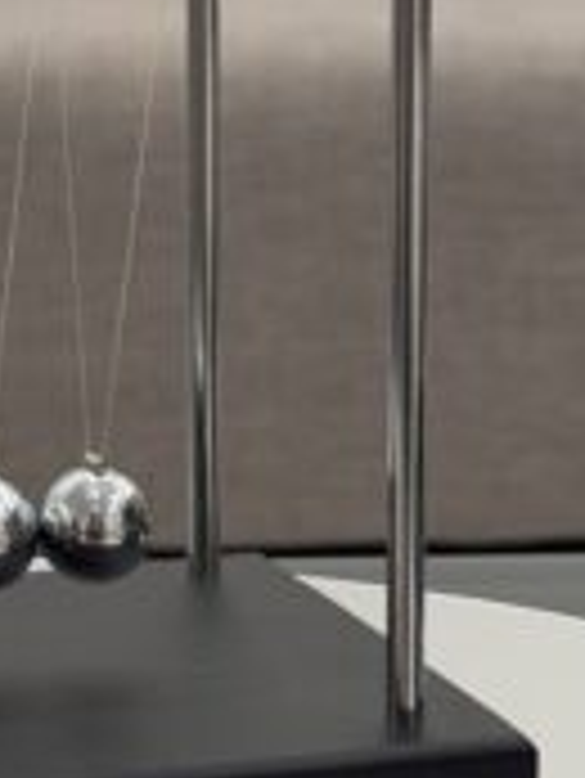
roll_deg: -0.3
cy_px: 391
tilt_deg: -12.7
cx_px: -68
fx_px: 2498
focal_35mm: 111
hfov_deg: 13.1
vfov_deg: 17.7
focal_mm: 6.76
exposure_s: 1/50
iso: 100
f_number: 1.78
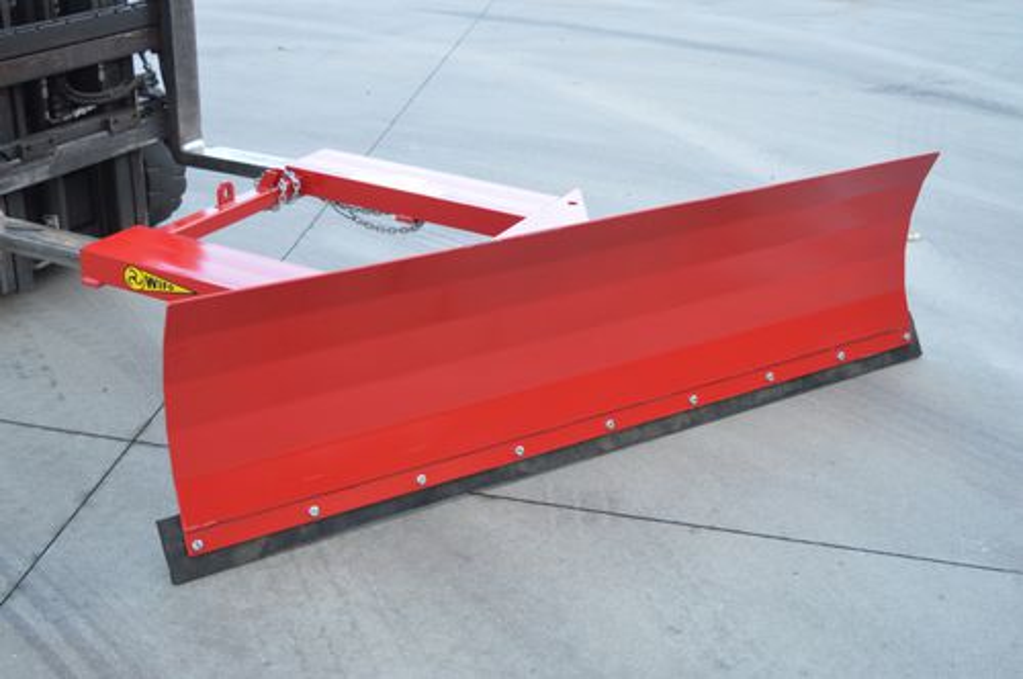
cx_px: 512
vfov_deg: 28.9
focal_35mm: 46
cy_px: 340
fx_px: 1320
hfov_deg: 42.4
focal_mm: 31
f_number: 5
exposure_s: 1/100
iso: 400
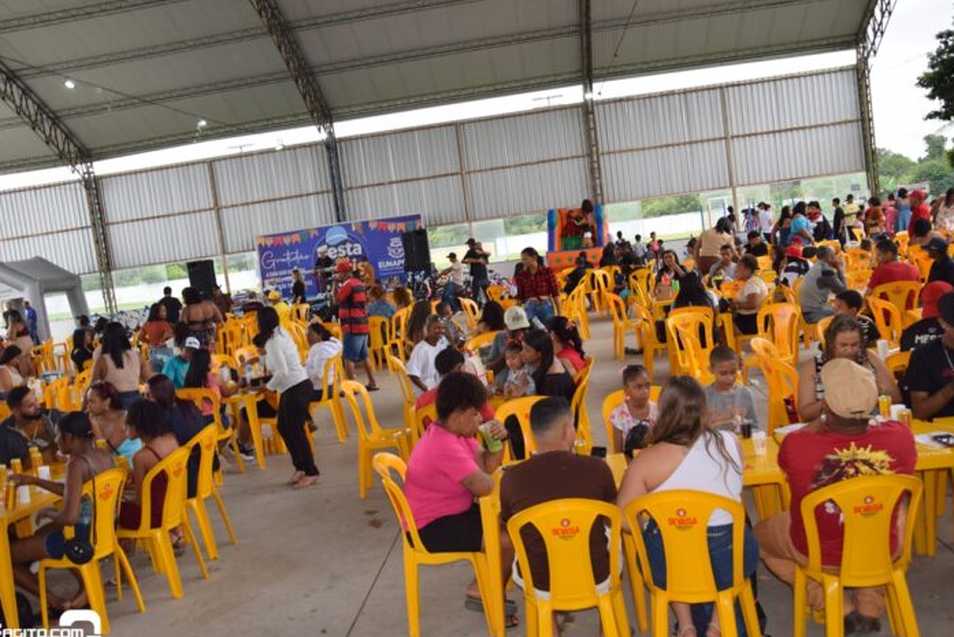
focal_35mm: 34
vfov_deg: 39.4
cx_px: 452
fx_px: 889
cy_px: 328
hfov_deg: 56.4
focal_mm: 21
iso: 125
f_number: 5.6
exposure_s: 1/125
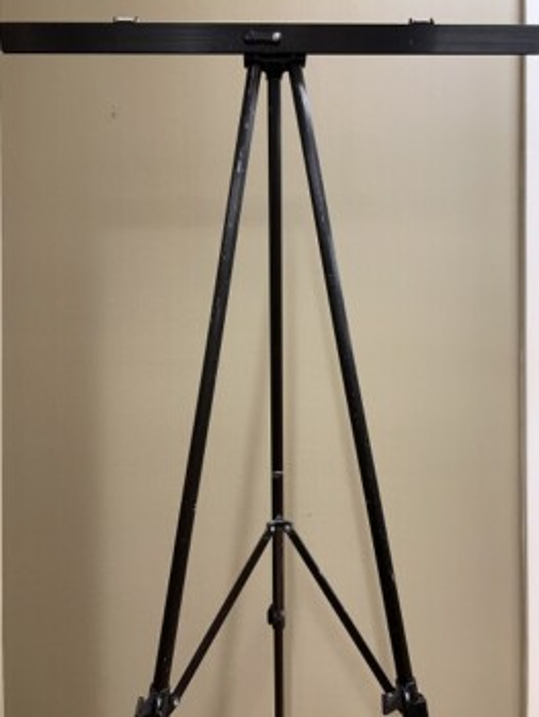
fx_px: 539
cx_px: 270
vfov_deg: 67.3
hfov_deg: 53.1
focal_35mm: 26
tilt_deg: +0.2
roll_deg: +0.9
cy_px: 358
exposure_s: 1/60
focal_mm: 4.25
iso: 250
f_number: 1.8
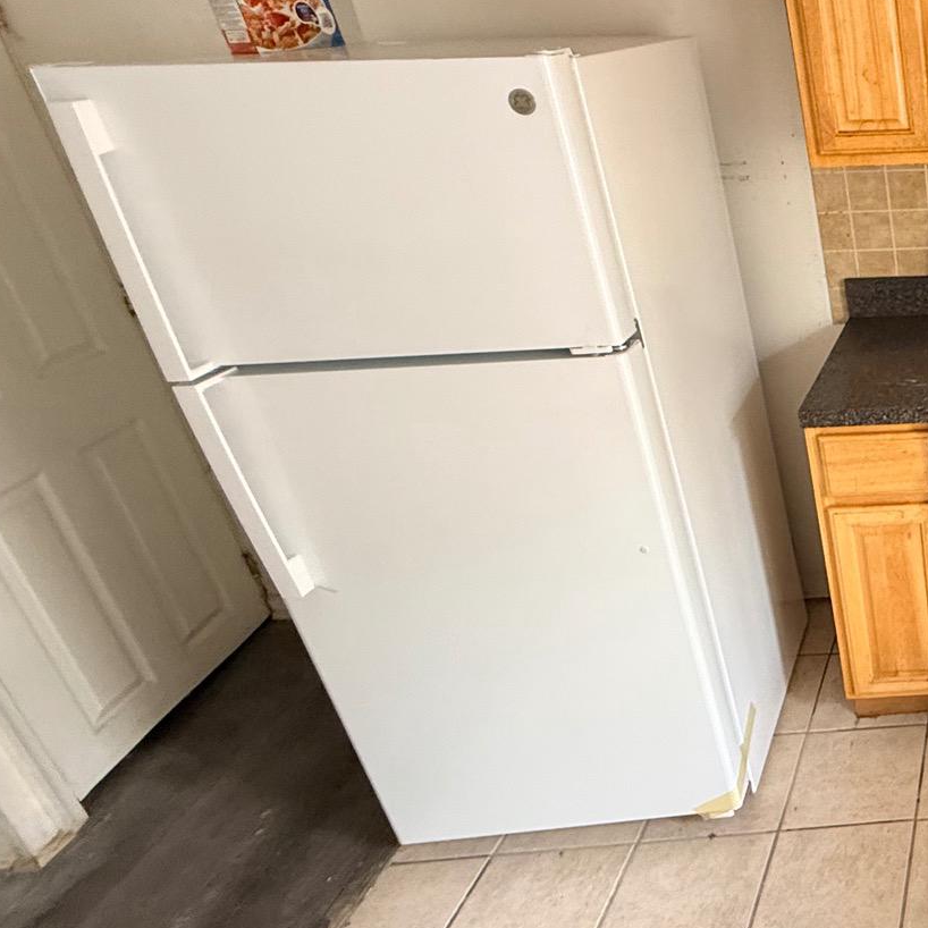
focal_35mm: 31
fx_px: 940
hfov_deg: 38.0
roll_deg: +0.1
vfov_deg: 52.4
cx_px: 1132
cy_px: 410
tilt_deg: -24.4
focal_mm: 2.22
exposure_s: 1/60
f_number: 2.2
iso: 500
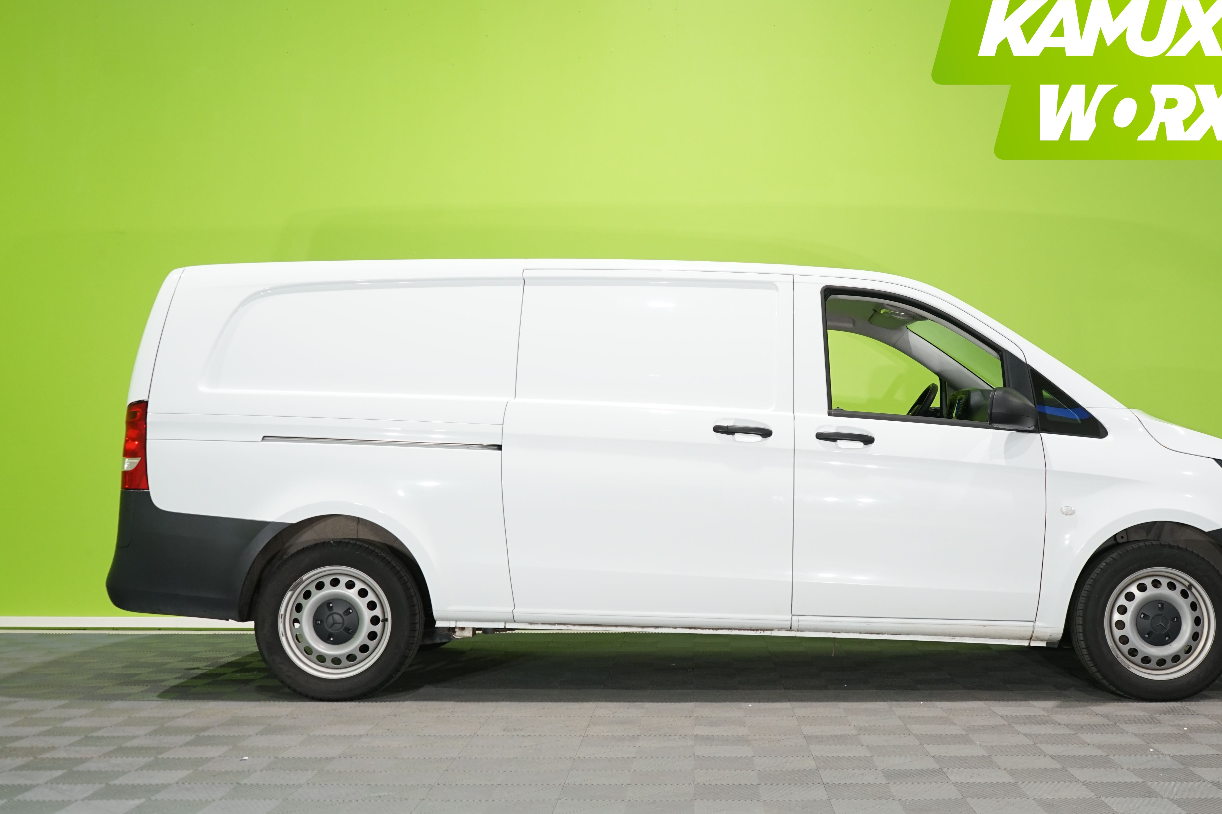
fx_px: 1392
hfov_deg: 47.2
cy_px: 410
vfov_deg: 32.6
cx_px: 718
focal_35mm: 41
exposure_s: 1/30
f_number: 5.6
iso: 800
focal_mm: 34
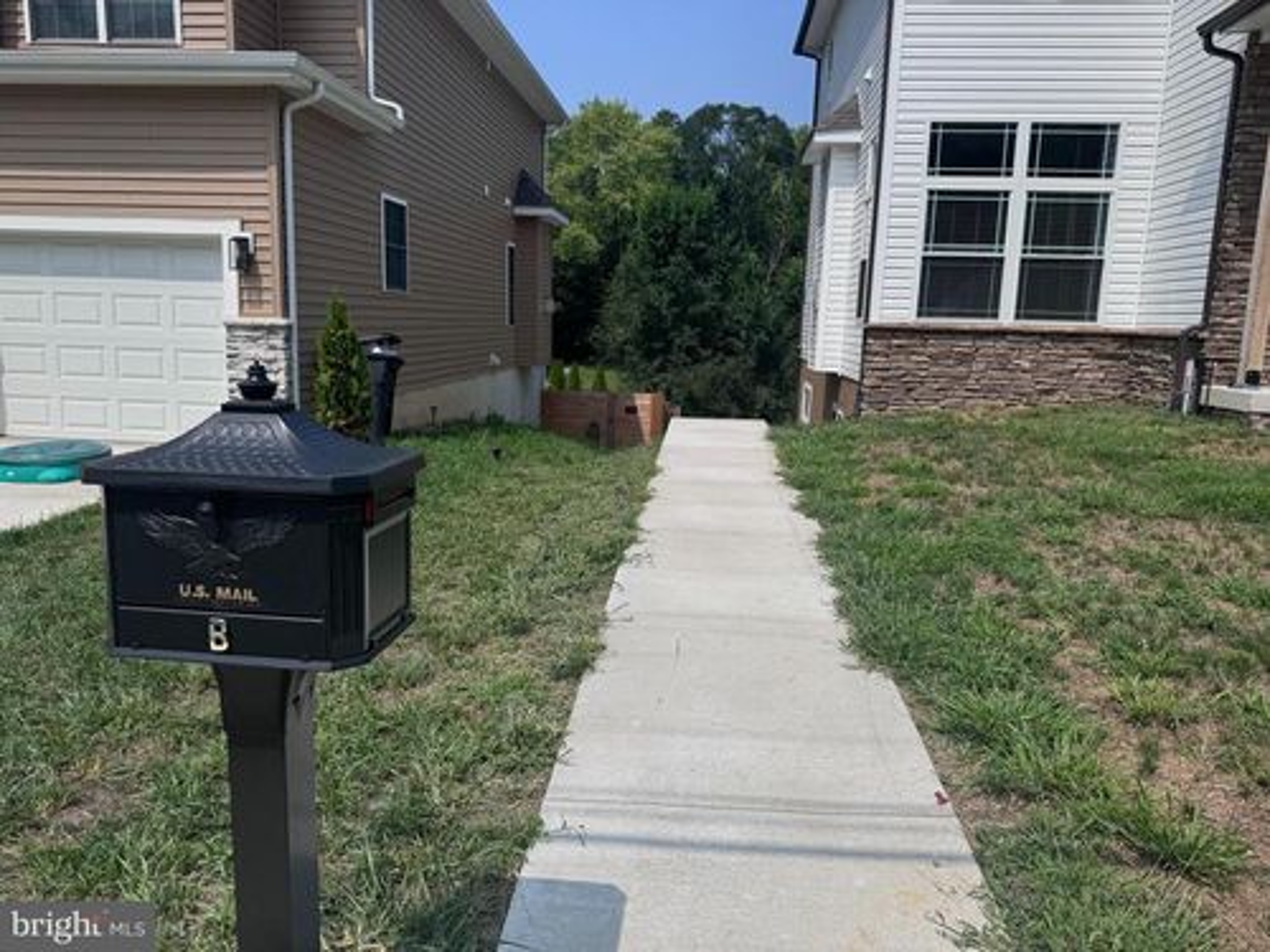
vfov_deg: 56.8
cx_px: 635
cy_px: 476
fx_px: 881
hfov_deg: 71.6
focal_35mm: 24
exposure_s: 1/9009
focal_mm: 6.76
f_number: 1.78
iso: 80
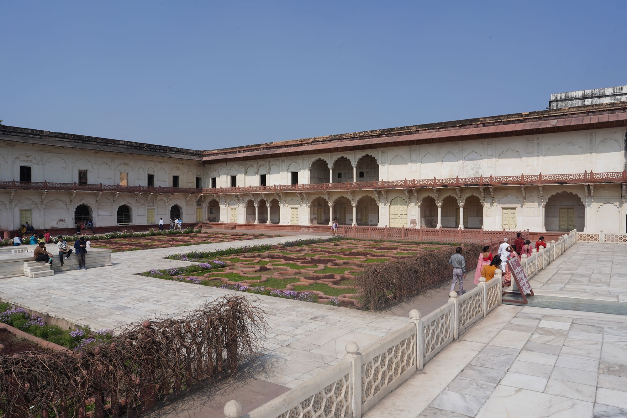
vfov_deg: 53.1
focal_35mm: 24
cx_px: 314
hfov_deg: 73.7
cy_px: 209
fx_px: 418
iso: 100
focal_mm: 24
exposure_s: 1/100
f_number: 18
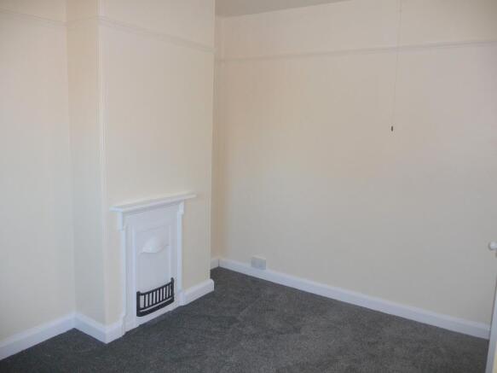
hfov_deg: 63.5
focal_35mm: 28
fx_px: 402
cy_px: 186
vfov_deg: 49.7
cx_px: 248
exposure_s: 1/30
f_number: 3.3
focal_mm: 4.7
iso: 100
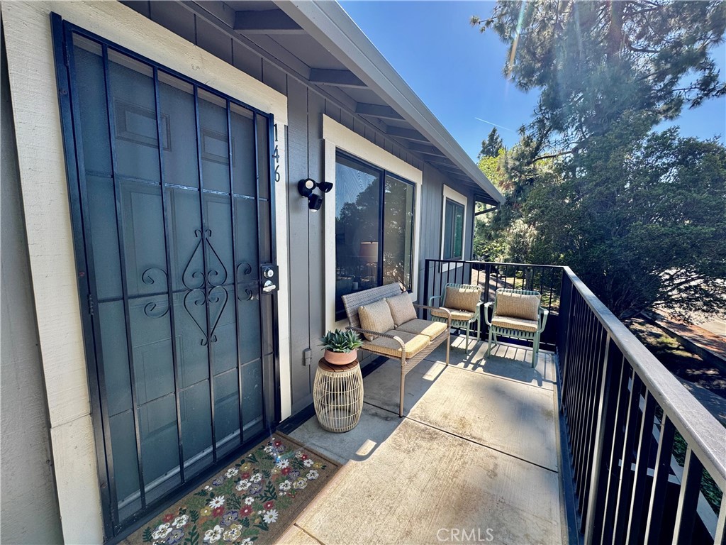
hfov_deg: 102.1
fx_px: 294
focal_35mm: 14
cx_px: 363
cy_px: 272
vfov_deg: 85.7
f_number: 2.2
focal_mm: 2.22
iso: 40
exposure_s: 1/338
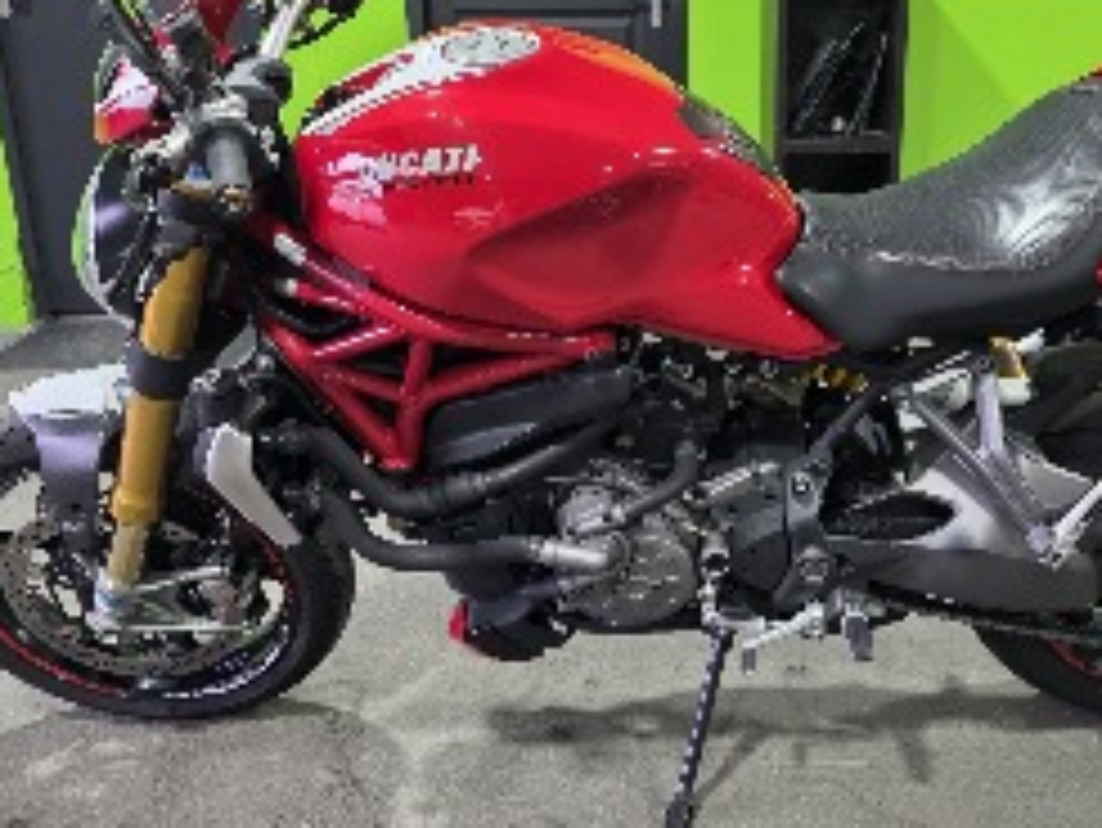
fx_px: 1242
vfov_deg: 36.8
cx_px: 684
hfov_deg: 47.4
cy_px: 432
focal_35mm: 39
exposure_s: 1/100
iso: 125
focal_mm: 6.25
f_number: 1.7
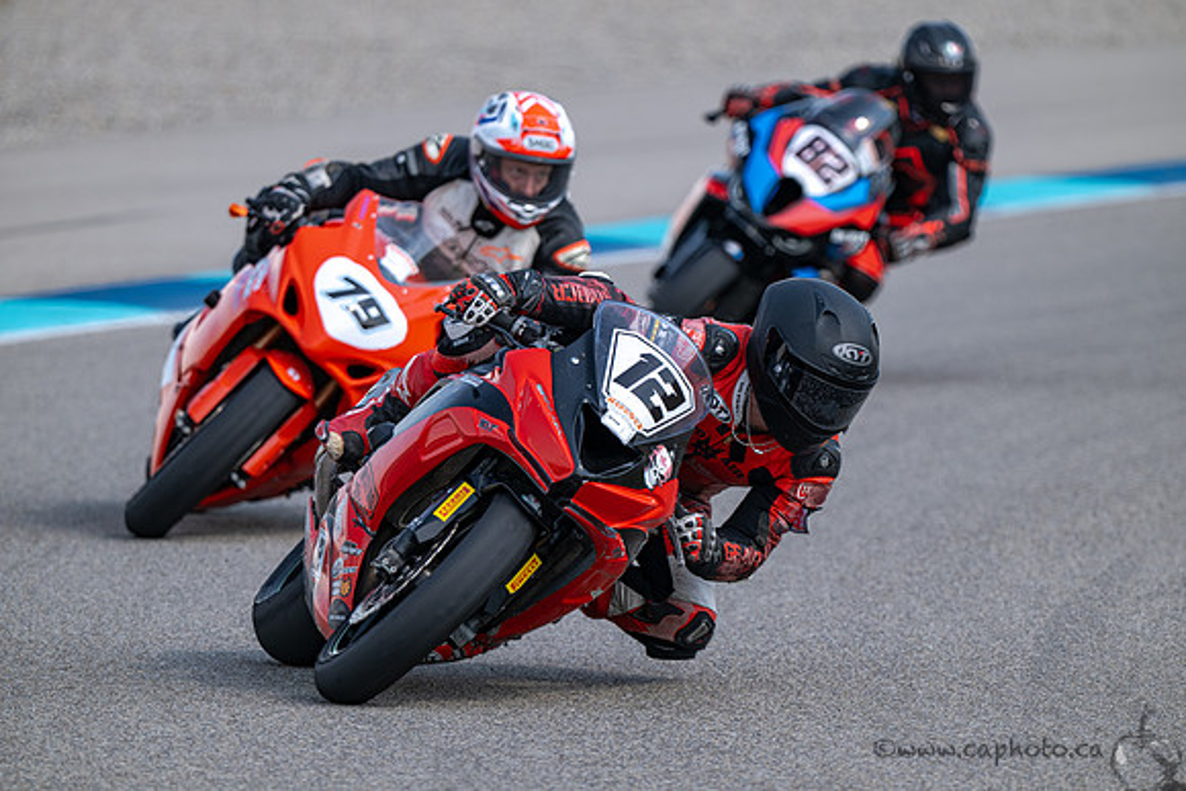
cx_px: 593
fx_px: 14828
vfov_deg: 3.1
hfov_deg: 4.6
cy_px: 396
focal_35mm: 450
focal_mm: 450
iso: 450
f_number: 6
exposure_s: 1/1250
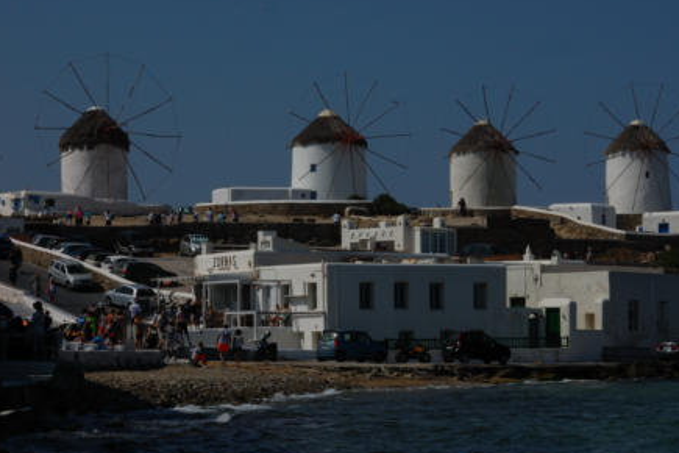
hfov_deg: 17.9
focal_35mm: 114
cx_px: 453
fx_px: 2144
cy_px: 226
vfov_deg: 12.1
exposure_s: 1/200
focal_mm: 55
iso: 200
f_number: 22
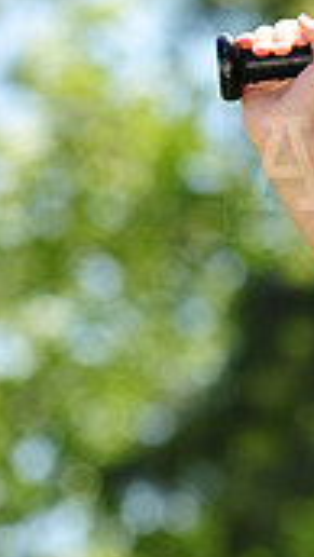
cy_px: 146
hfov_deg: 2.6
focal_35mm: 460
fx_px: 6796
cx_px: 767
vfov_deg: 4.7
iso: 200
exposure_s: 1/500
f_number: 4
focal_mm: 130
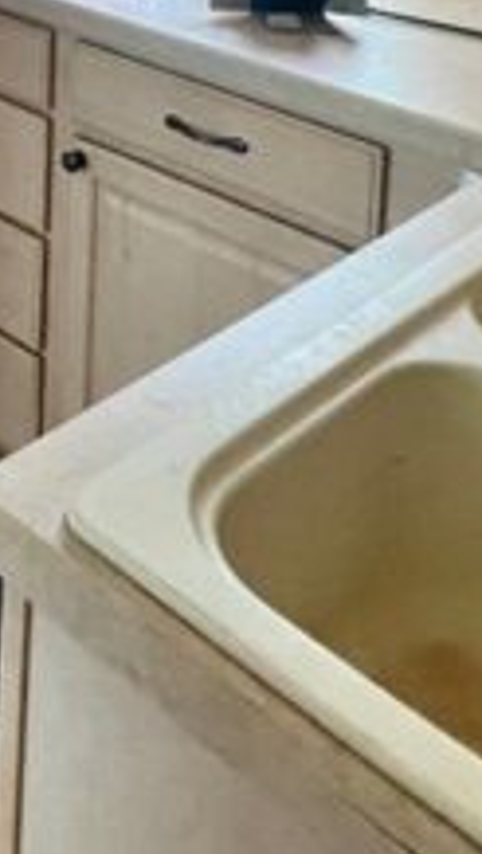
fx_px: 1179
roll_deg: -0.2
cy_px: -223
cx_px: -169
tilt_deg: -7.2
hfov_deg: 20.8
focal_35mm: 52
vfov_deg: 31.7
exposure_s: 1/99
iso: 125
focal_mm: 1.57
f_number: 1.8
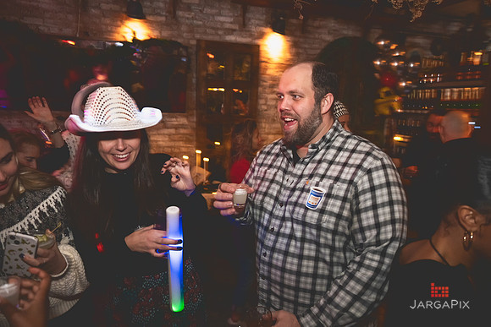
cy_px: 164
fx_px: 344
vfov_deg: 51.0
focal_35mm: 25
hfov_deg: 71.1
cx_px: 246
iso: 3200
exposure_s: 1/100
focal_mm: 24
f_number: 2.8
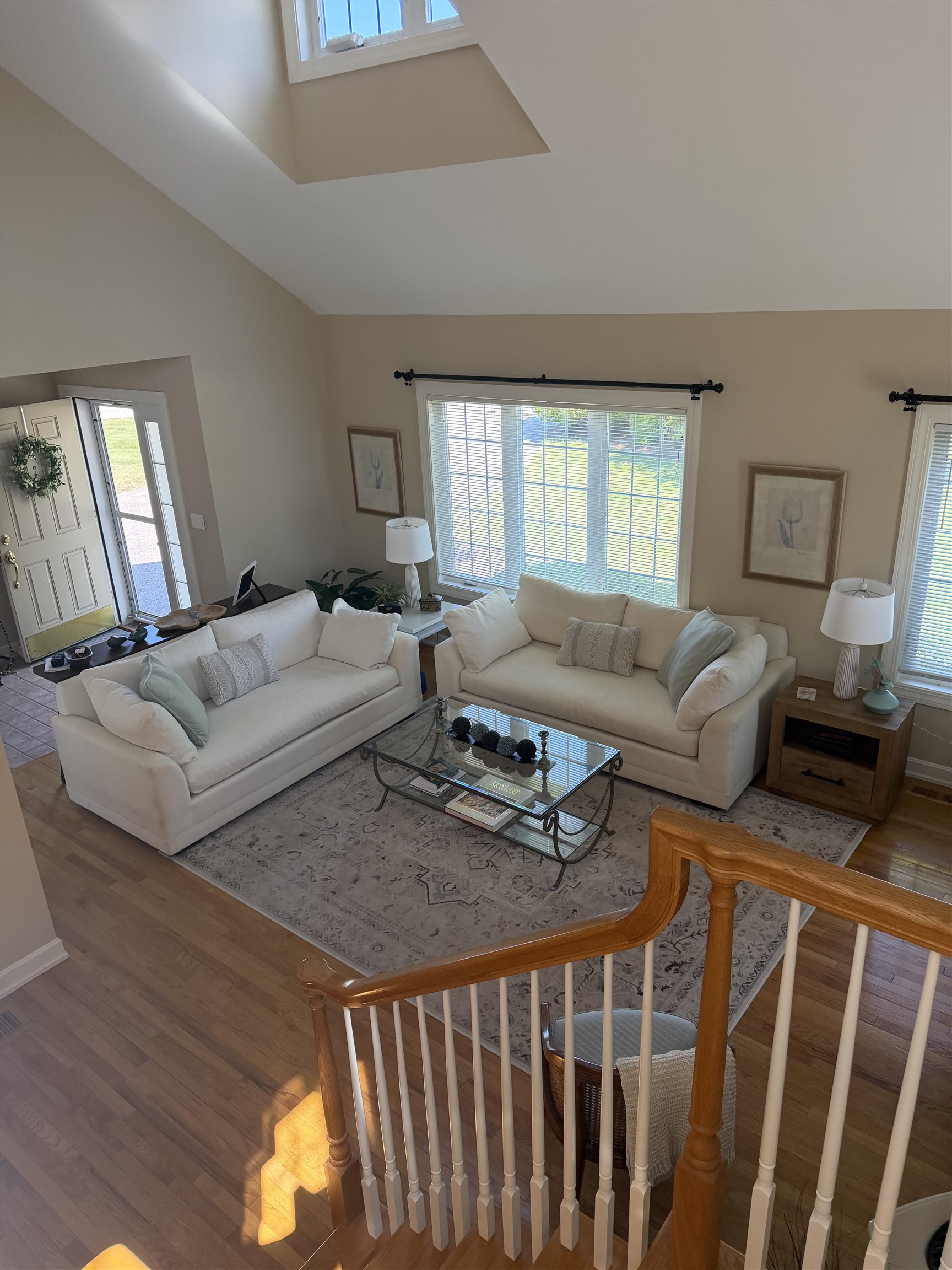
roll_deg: +1.5
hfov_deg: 56.8
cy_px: 635
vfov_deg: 71.6
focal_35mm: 24
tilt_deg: -23.3
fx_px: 880
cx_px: 476
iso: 200
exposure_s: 1/174
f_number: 1.78
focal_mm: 6.76
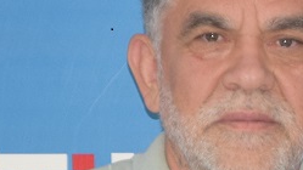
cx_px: 695
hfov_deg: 3.8
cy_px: 179
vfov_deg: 2.1
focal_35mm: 566
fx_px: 4547
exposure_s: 1/60
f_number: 5.3
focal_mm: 70
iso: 1000
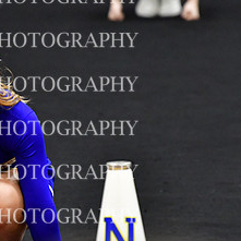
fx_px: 4860
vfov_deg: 2.8
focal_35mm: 617
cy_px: 150
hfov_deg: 2.8
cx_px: -20
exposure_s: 1/500
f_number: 3.5
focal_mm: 185
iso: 5000
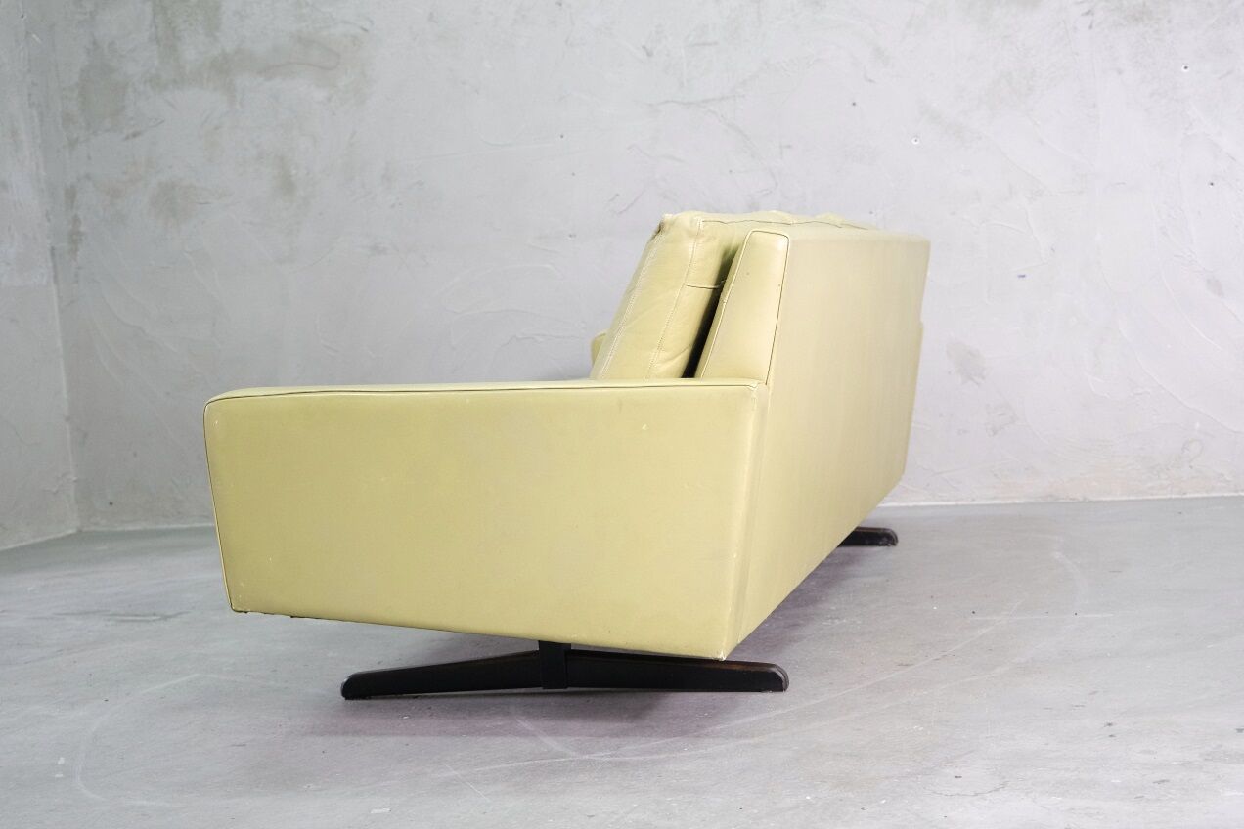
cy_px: 414
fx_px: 1589
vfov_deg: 29.2
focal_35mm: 46
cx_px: 622
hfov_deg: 42.7
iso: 2500
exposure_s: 1/45
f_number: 4
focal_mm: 30.8
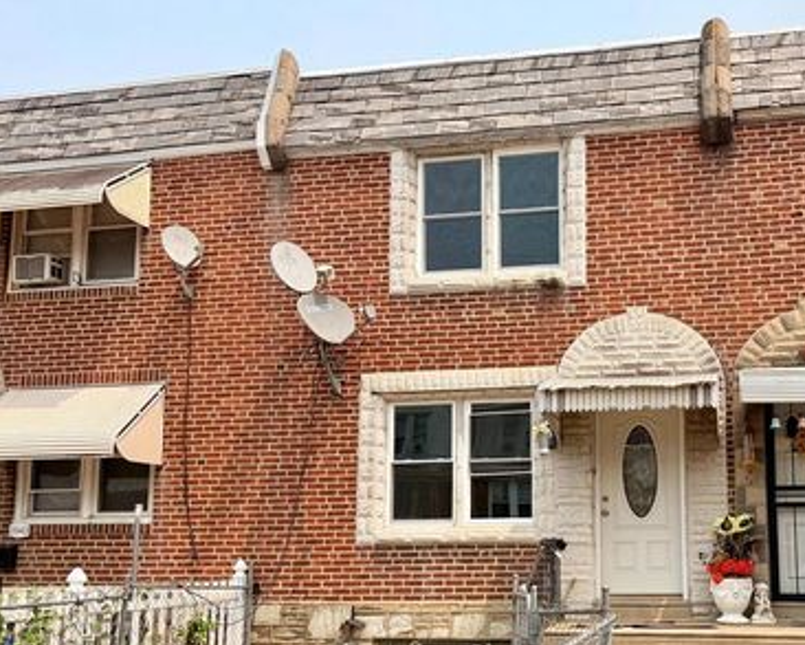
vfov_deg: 38.5
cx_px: 578
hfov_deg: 46.6
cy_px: 450
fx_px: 906
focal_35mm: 38
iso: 80
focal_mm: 6.76
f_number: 1.78
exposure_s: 1/4167
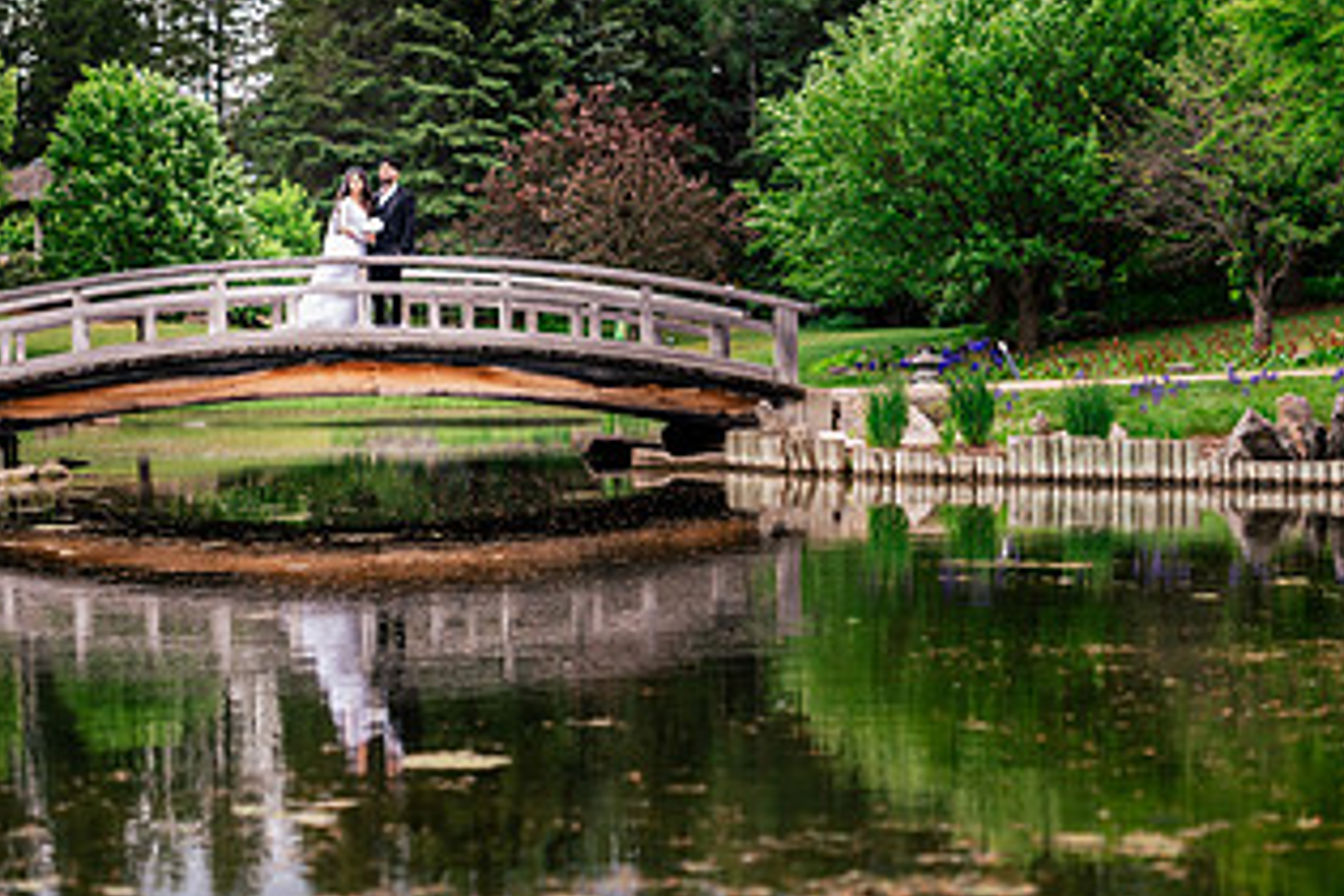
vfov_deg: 14.8
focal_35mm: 92
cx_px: 521
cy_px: 318
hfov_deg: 22.1
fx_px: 3434
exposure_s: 1/200
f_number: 2
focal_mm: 50
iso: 64
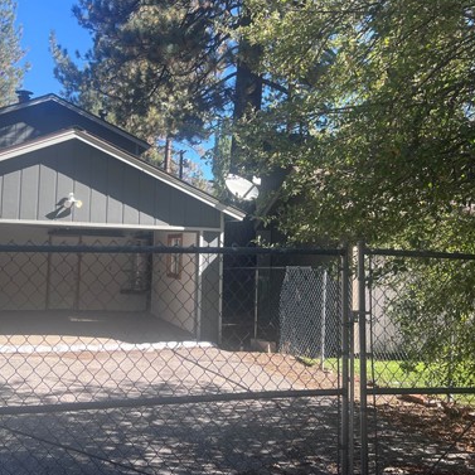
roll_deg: -1.6
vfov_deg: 42.8
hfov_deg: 42.5
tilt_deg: +2.8
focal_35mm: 39
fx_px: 605
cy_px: 220
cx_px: 179
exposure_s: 1/1058
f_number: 1.5
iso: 50
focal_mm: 5.7
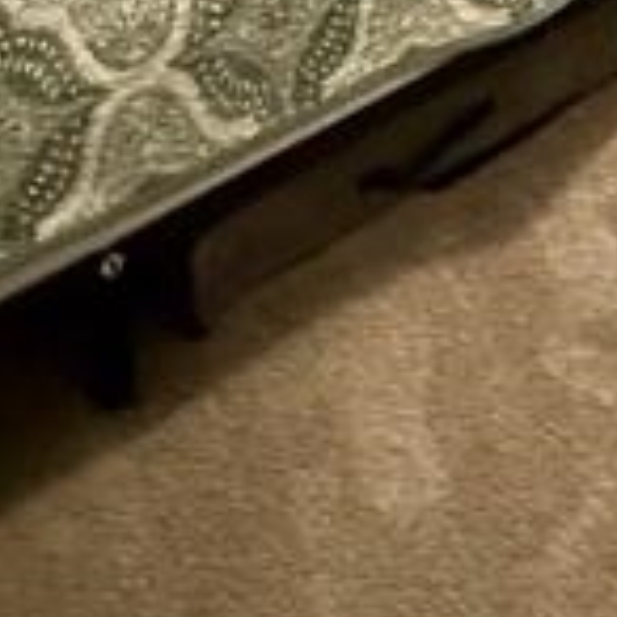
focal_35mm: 87
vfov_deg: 14.4
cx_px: 668
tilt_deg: -5.8
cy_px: -807
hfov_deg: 19.2
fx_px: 1754
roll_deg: +4.0
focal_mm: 2.22
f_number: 2.2
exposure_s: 1/60
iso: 800
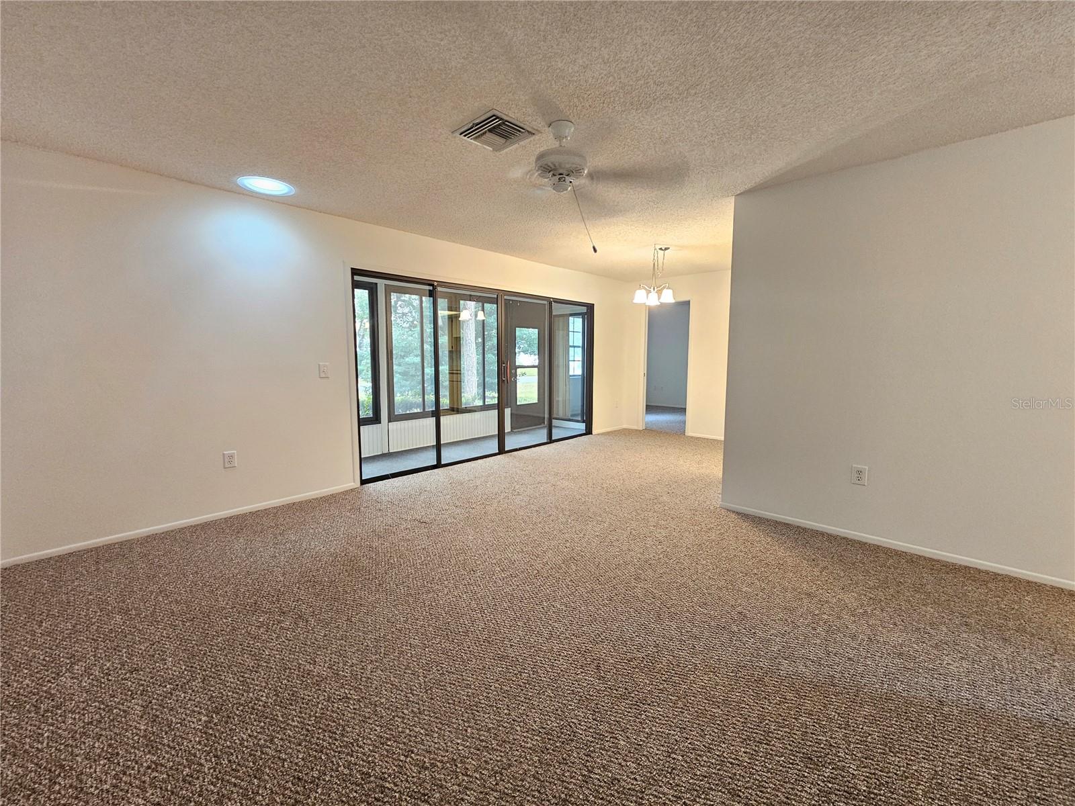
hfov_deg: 106.2
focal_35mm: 13
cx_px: 538
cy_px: 403
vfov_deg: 89.9
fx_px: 404
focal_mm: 2.2
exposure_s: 1/30
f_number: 2.2
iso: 400
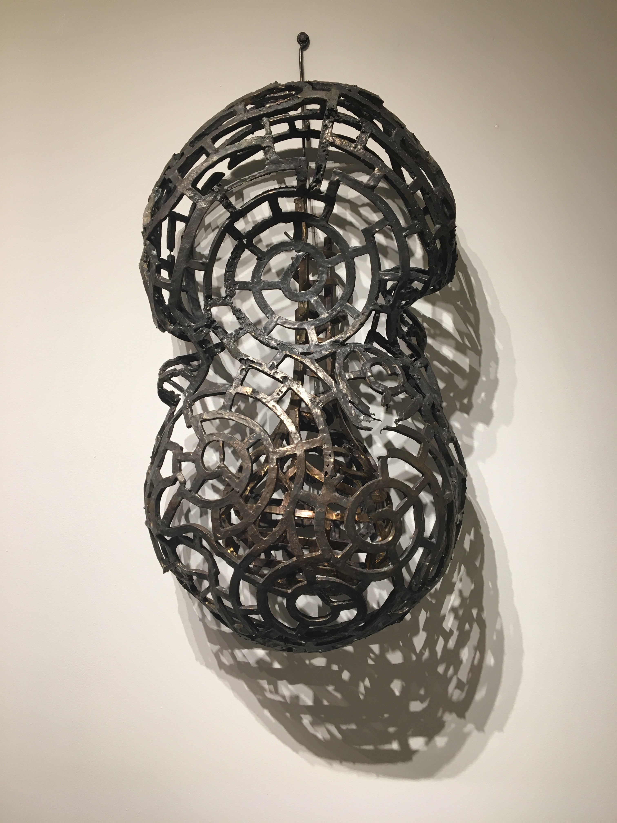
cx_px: 308
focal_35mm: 29
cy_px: 412
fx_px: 689
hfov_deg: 48.2
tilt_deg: -1.7
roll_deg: +0.5
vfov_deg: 61.7
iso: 50
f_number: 2.2
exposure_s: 1/30
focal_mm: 4.15
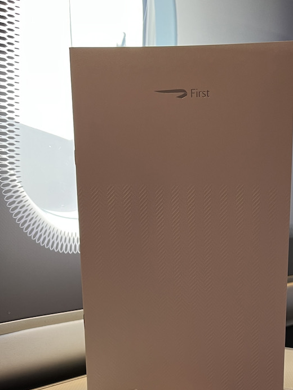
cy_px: 333
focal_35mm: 48
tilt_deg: -12.9
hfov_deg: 29.9
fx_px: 542
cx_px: 211
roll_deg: +0.6
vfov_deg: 37.6
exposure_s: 1/50
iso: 64
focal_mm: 5.1
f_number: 1.6
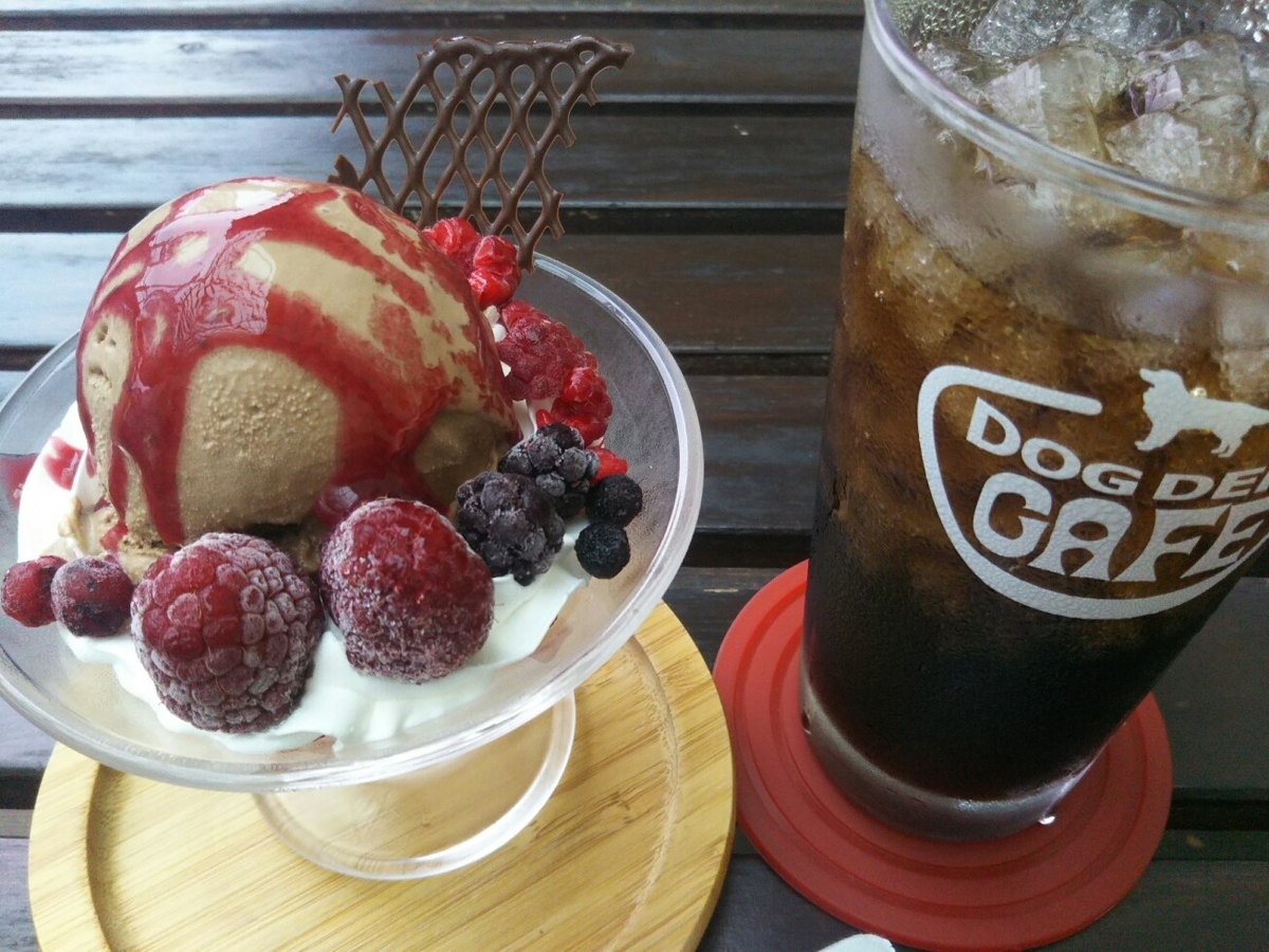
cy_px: 476
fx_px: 1100
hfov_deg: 60.0
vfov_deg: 46.8
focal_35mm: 30
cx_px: 634
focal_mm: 4
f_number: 2.2
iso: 125
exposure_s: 1/120
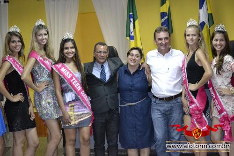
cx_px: 117
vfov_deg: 20.1
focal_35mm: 68
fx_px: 439
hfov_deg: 29.9
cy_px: 78
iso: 3200
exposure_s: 1/60
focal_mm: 45
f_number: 5.3
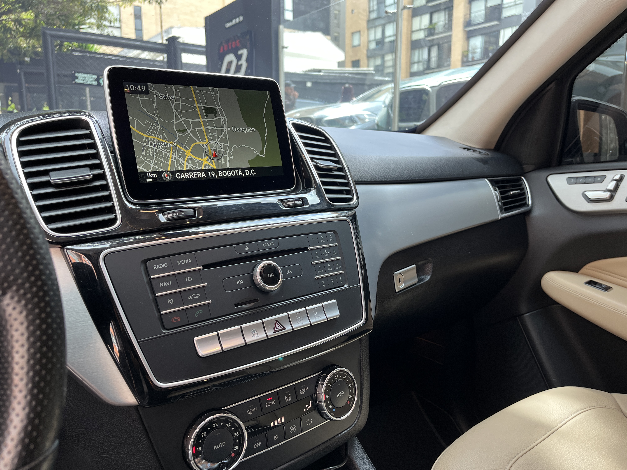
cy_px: 235
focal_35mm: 26
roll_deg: +0.2
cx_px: 314
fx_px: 471
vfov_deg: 53.1
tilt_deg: -10.3
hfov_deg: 67.3
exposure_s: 1/121
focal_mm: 5.1
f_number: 1.6
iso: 100
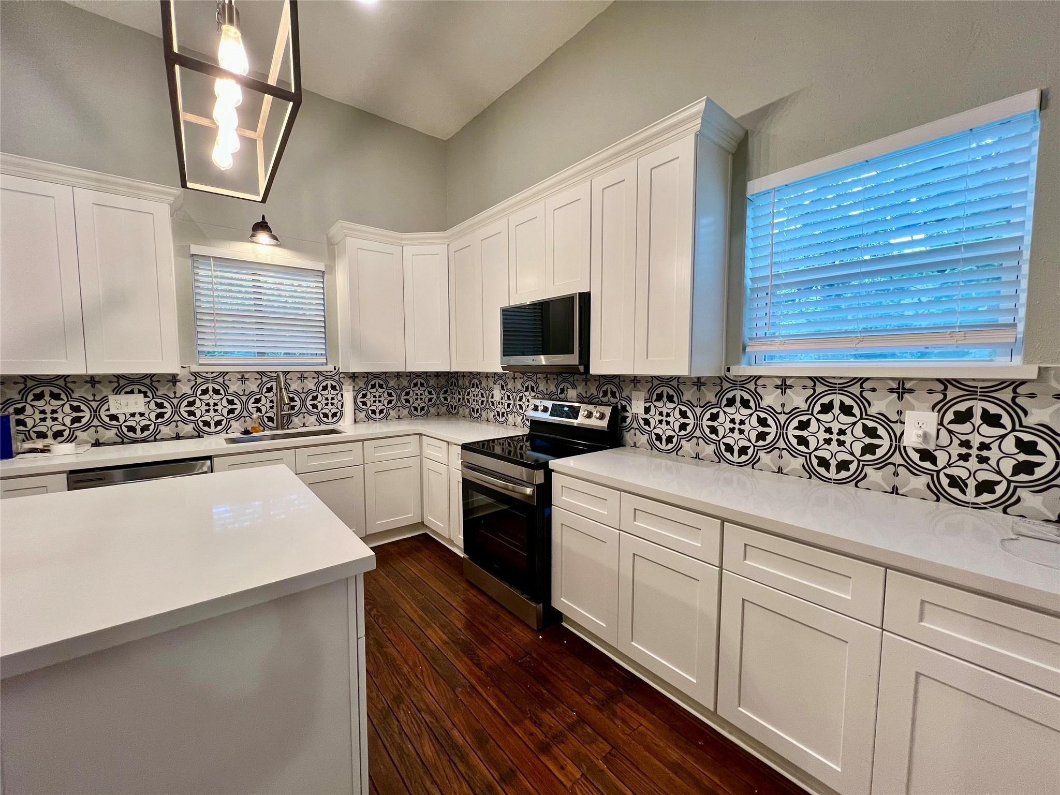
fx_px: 398
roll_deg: +0.4
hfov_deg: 106.2
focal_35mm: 13
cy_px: 398
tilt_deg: -4.3
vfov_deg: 89.9
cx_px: 530
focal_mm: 1.57
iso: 200
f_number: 1.8
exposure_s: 1/120
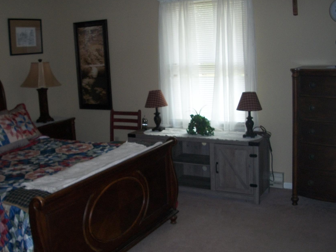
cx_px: 154
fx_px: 417
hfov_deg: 43.8
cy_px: 130
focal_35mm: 43
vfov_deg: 33.6
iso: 160
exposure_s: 1/30
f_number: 3.1
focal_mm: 6.3
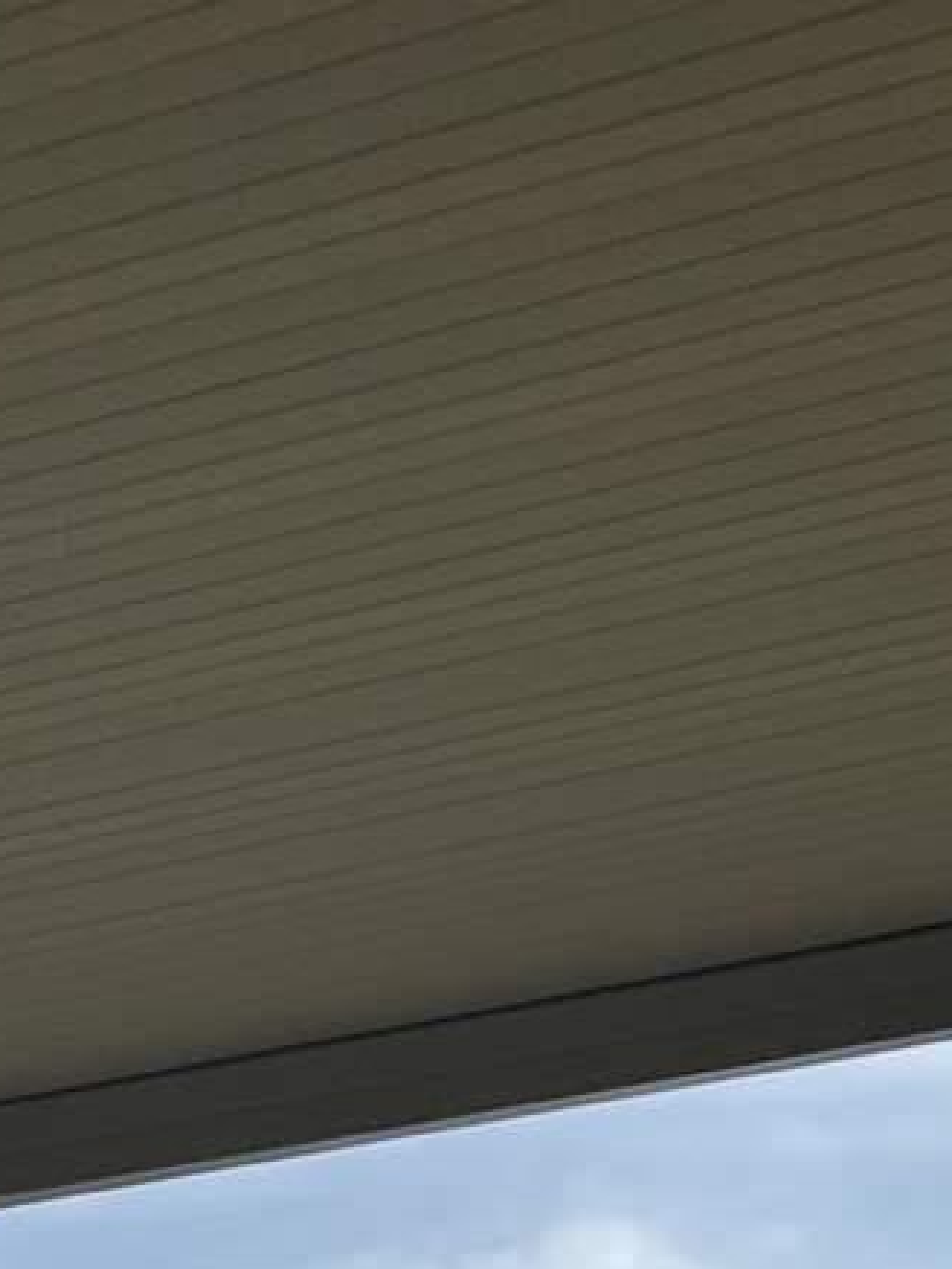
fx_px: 5021
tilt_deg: -11.8
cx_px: 1074
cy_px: 3183
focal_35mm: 137
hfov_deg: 10.7
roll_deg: +0.5
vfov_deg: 11.5
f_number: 1.5
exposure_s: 1/965
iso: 50
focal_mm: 5.7
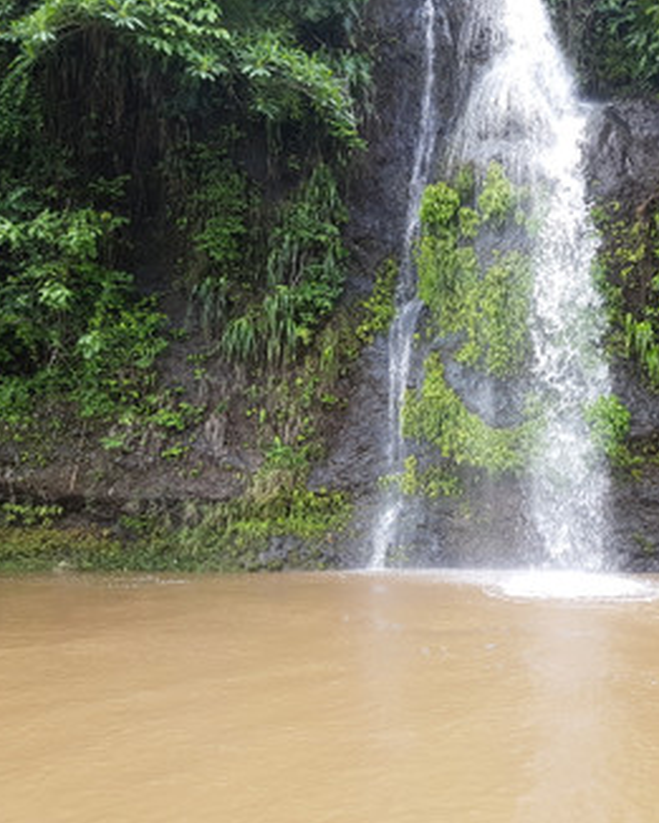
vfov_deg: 51.5
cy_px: 403
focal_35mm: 35
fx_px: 853
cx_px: 472
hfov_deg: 41.3
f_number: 1.7
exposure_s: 1/186
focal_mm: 4.2
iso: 40
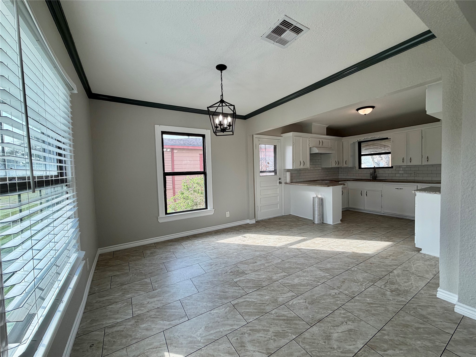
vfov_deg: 85.7
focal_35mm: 14
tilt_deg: -2.8
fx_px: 193
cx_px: 238
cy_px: 178
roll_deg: +1.9
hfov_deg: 102.1
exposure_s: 1/161
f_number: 2.2
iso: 40
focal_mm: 2.22
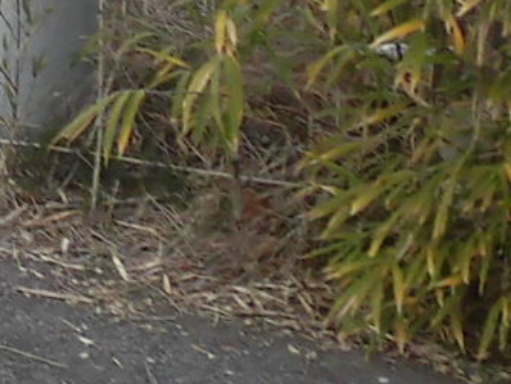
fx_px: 2172
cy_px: -112
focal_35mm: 147
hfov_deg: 10.4
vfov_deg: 9.9
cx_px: -919
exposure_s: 1/100
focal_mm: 4.3
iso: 100
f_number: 3.1
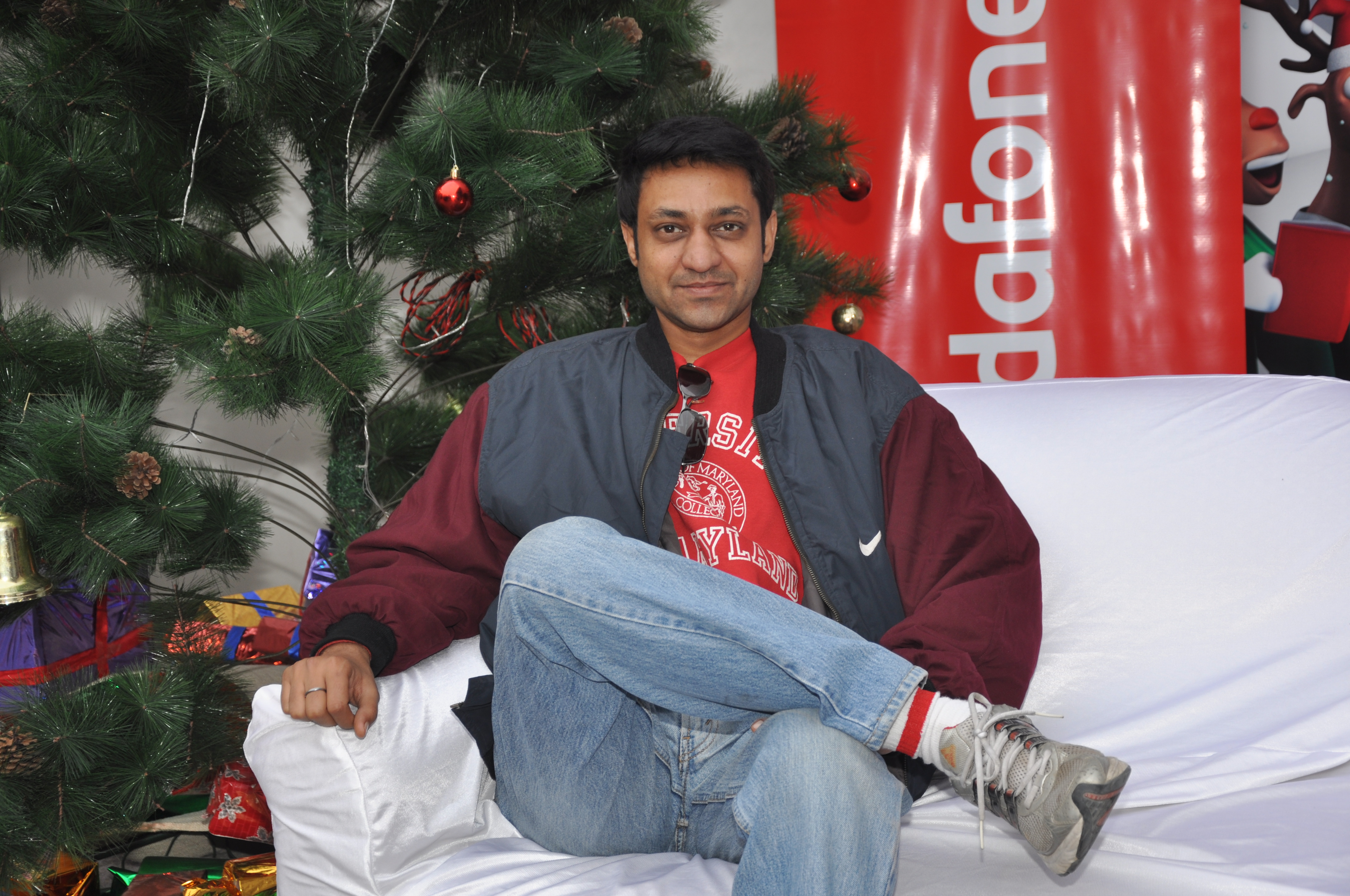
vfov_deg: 18.1
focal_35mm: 75
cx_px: 675
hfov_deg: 27.0
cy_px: 448
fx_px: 2809
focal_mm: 50
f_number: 5
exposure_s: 1/60
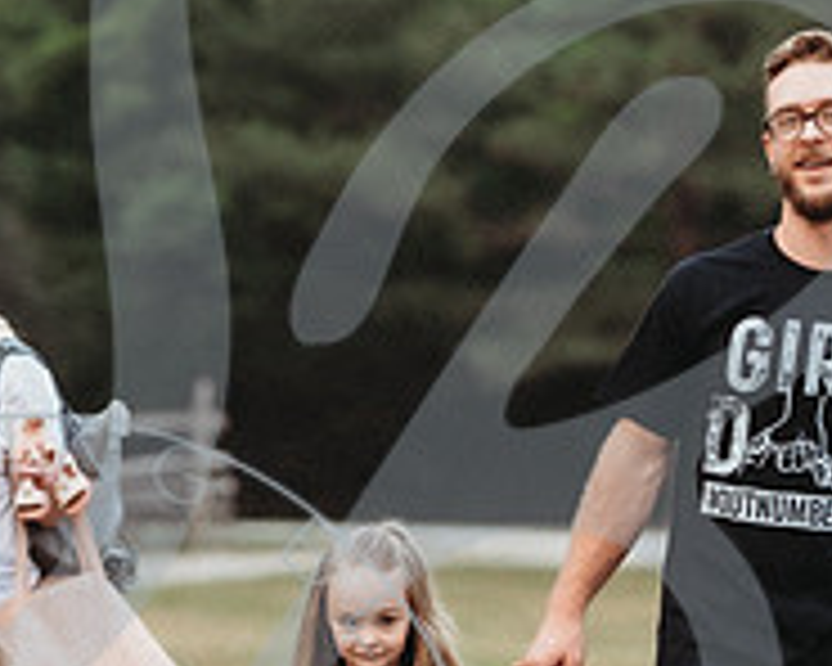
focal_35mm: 327
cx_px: 256
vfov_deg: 4.7
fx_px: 8052
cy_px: 497
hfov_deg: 5.9
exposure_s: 1/250
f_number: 2.8
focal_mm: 110
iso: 1000
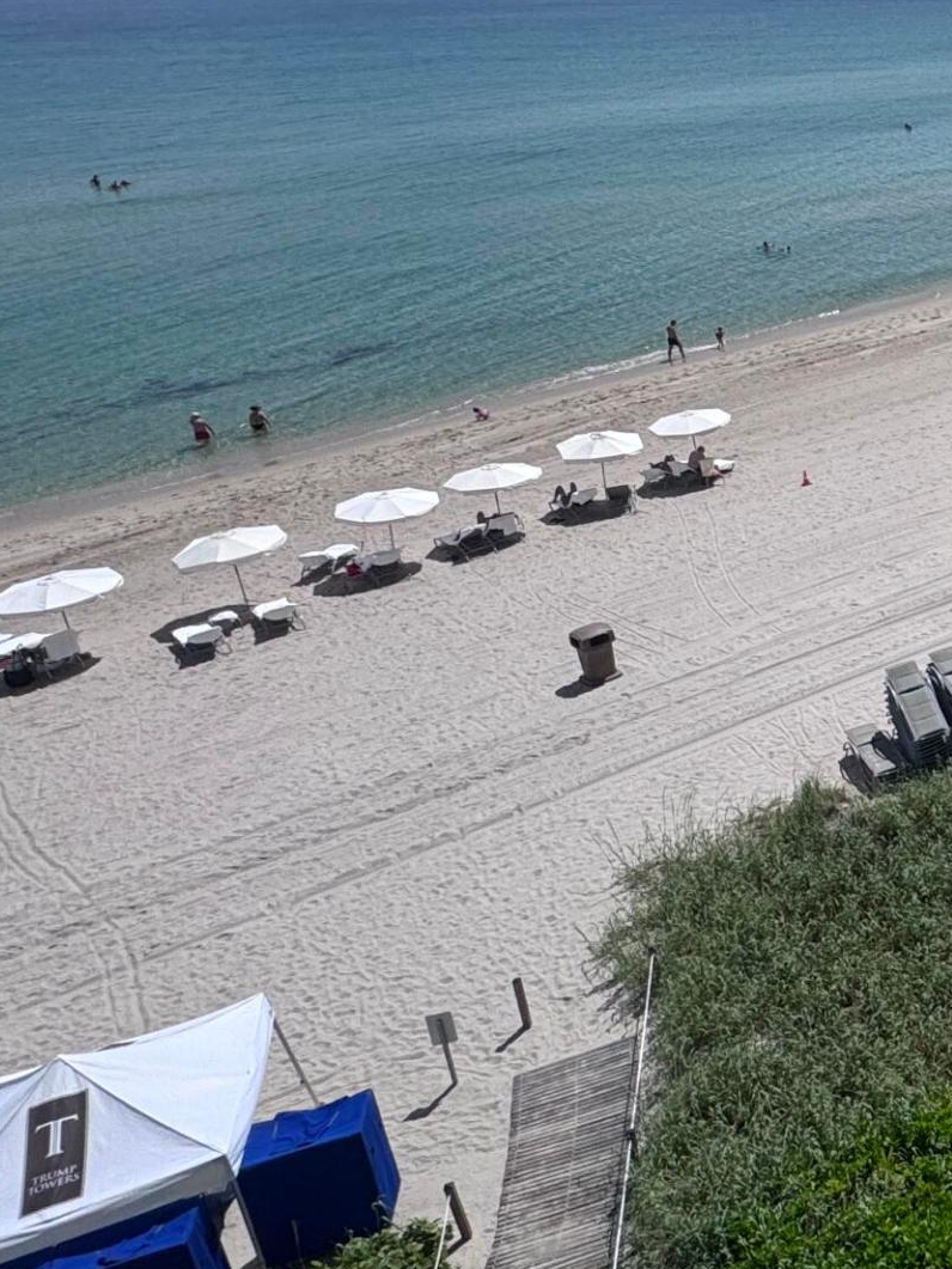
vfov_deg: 47.8
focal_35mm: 38
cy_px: 376
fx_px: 1393
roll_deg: -1.5
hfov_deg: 26.6
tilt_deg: -18.6
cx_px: 1442
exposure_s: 1/3906
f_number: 2.2
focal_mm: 2.22
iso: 40
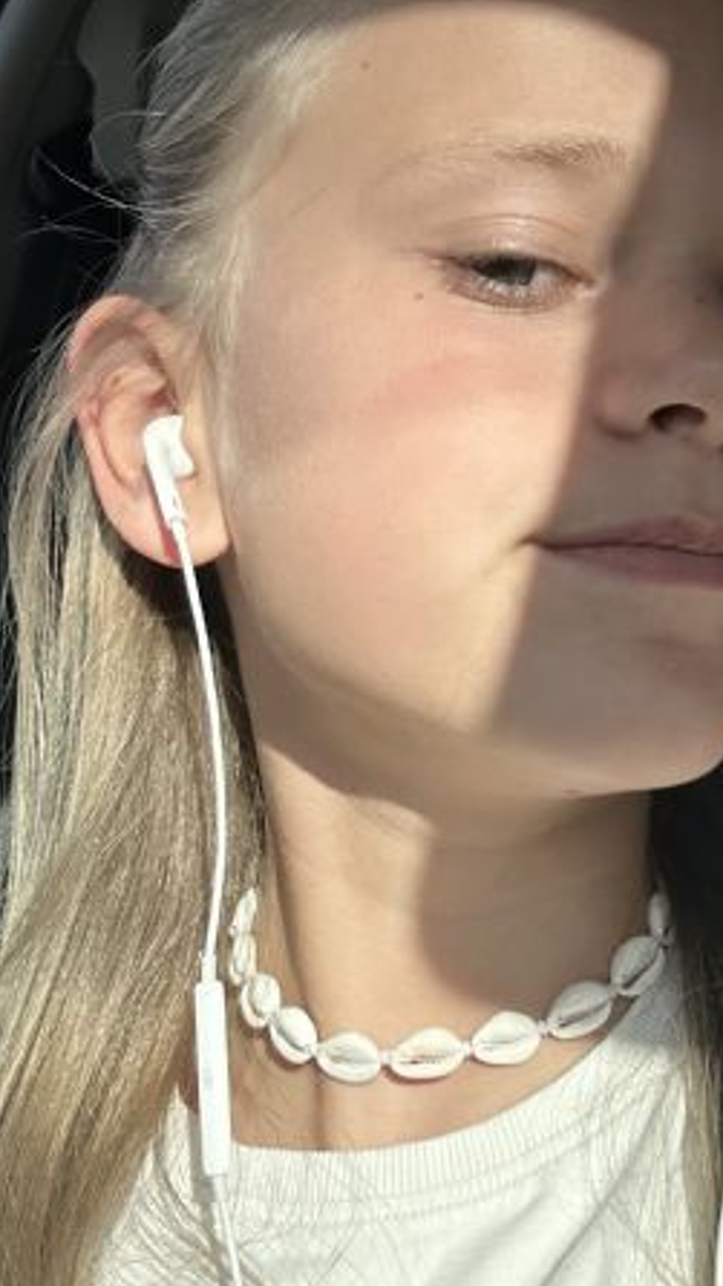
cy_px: 591
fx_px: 1499
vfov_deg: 46.3
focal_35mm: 44
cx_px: 472
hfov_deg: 27.0
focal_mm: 2.69
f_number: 1.9
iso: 25
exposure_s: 1/1148
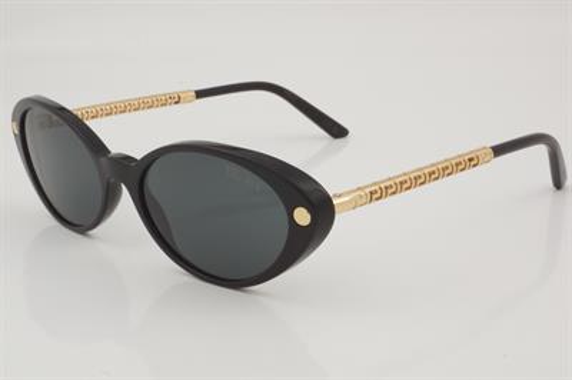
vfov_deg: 18.2
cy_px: 190
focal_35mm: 75
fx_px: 1191
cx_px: 286
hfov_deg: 27.0
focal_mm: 50
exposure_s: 1/3
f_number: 32
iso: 100
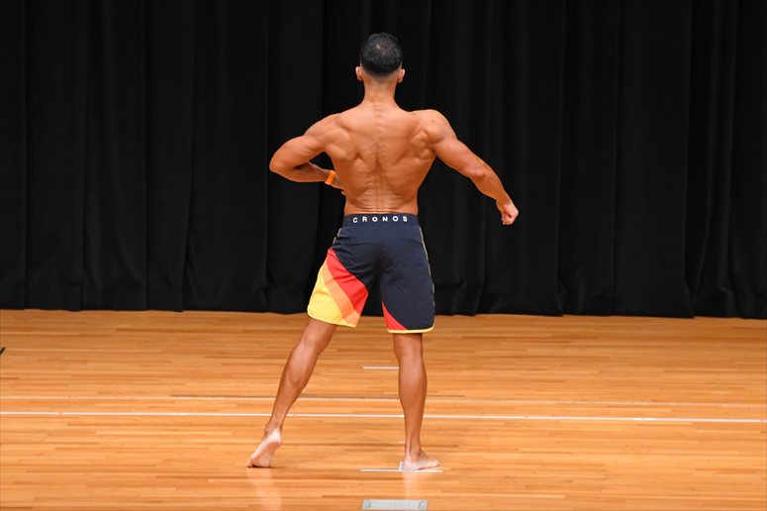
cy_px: 256
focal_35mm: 255
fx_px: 5430
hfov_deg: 8.1
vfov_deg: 5.4
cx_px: 384
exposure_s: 1/400
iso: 4000
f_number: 5.6
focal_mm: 170
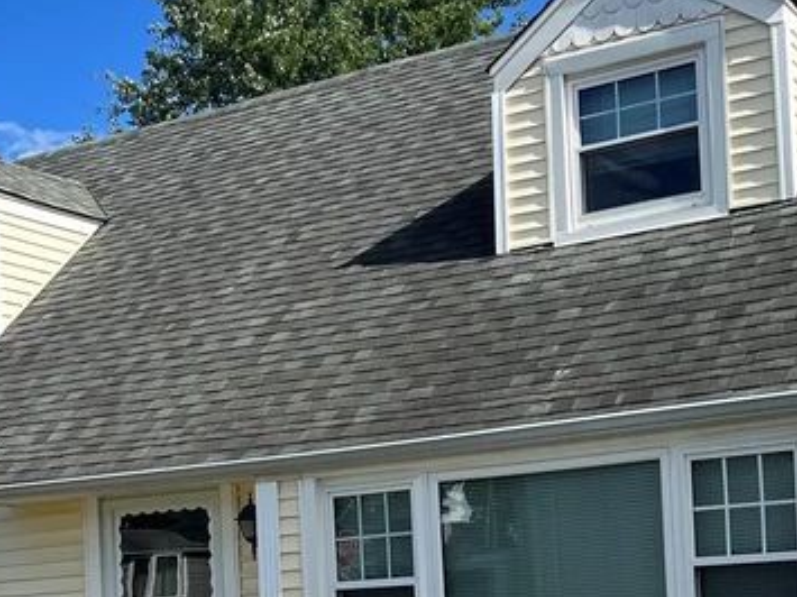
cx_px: 258
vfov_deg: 19.1
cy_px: 601
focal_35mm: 75
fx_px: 1726
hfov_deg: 25.8
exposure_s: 1/3831
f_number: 1.5
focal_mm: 5.7
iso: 50
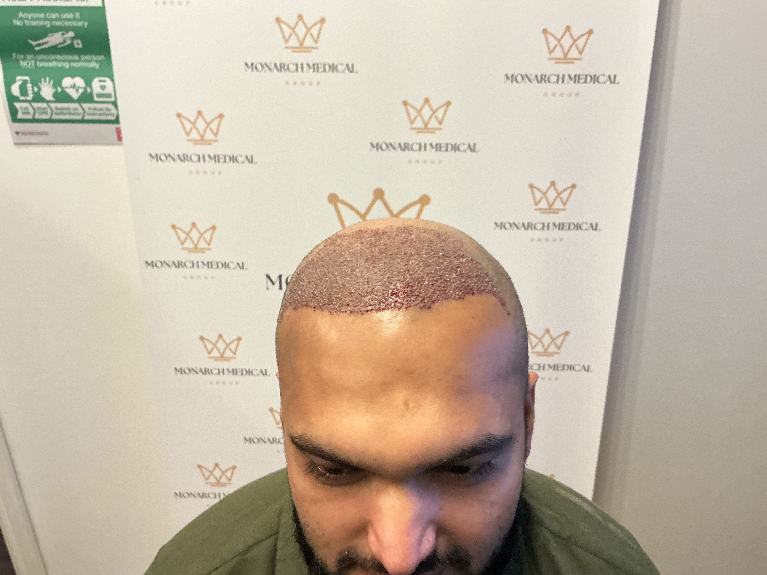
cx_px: 384
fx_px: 643
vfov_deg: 48.2
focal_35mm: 29
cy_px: 288
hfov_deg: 61.7
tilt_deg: -23.9
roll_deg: +0.1
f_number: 1.8
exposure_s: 1/60
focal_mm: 3
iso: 250
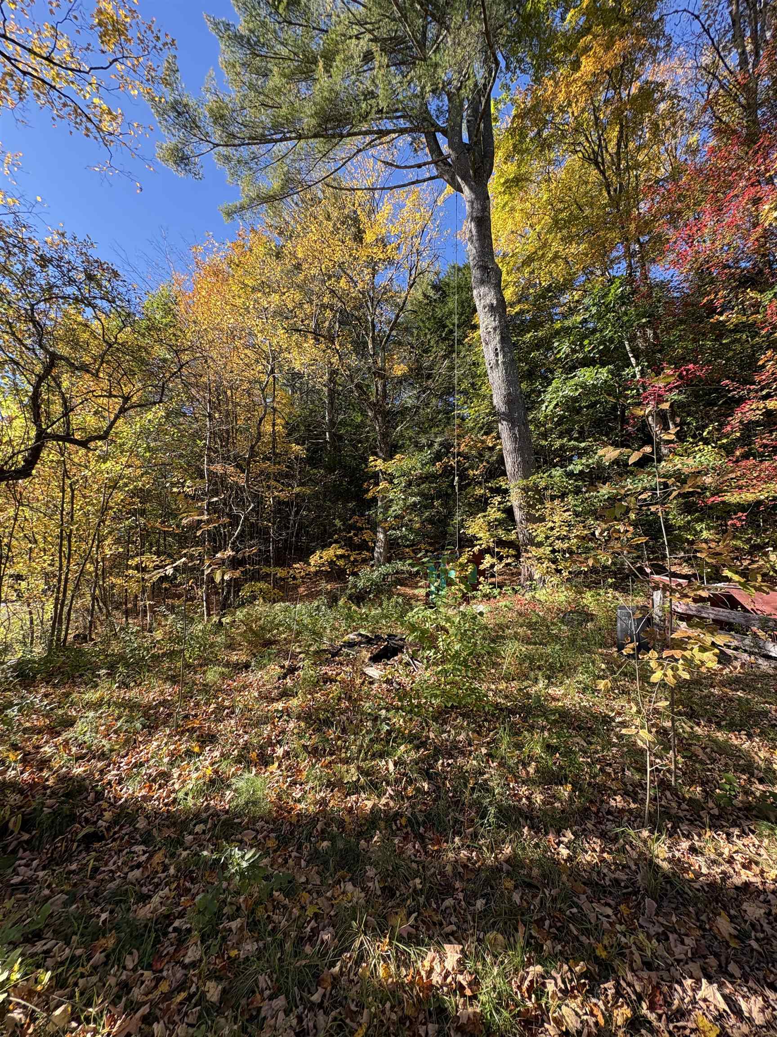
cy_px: 518
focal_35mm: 14
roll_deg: -2.5
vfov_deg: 102.1
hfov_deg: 85.7
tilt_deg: +12.8
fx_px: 419
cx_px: 388
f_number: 2.2
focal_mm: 2.22
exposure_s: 1/295
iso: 40
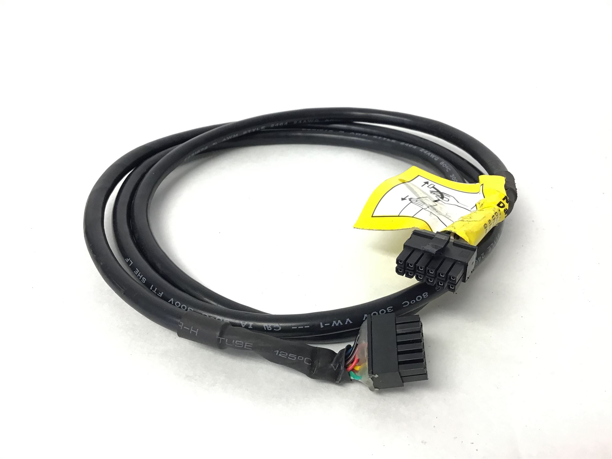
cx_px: 306
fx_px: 548
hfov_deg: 58.4
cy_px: 230
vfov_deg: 45.4
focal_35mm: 31
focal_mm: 3.3
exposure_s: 1/33
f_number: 2.4
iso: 40
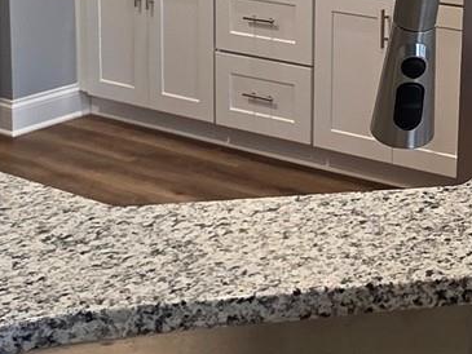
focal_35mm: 73
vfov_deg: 19.5
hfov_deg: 25.8
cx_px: 424
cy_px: -14
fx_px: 996
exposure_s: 1/60
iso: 160
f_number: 1.9
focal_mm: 2.2
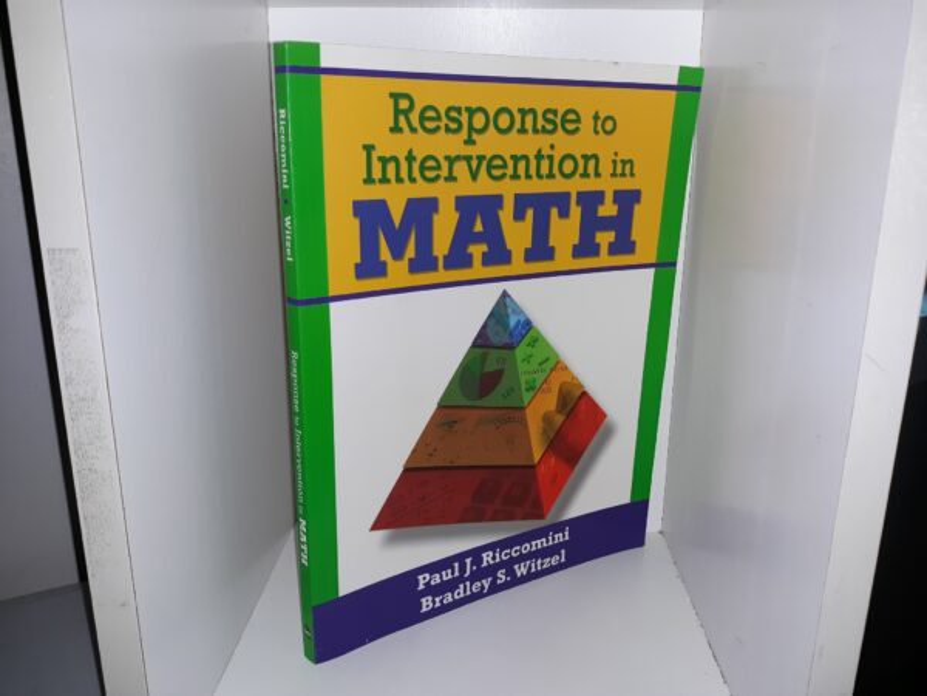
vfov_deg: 49.7
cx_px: 464
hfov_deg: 63.4
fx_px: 750
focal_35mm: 28
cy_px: 348
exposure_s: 1/120
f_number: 1.7
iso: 50
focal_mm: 3.7
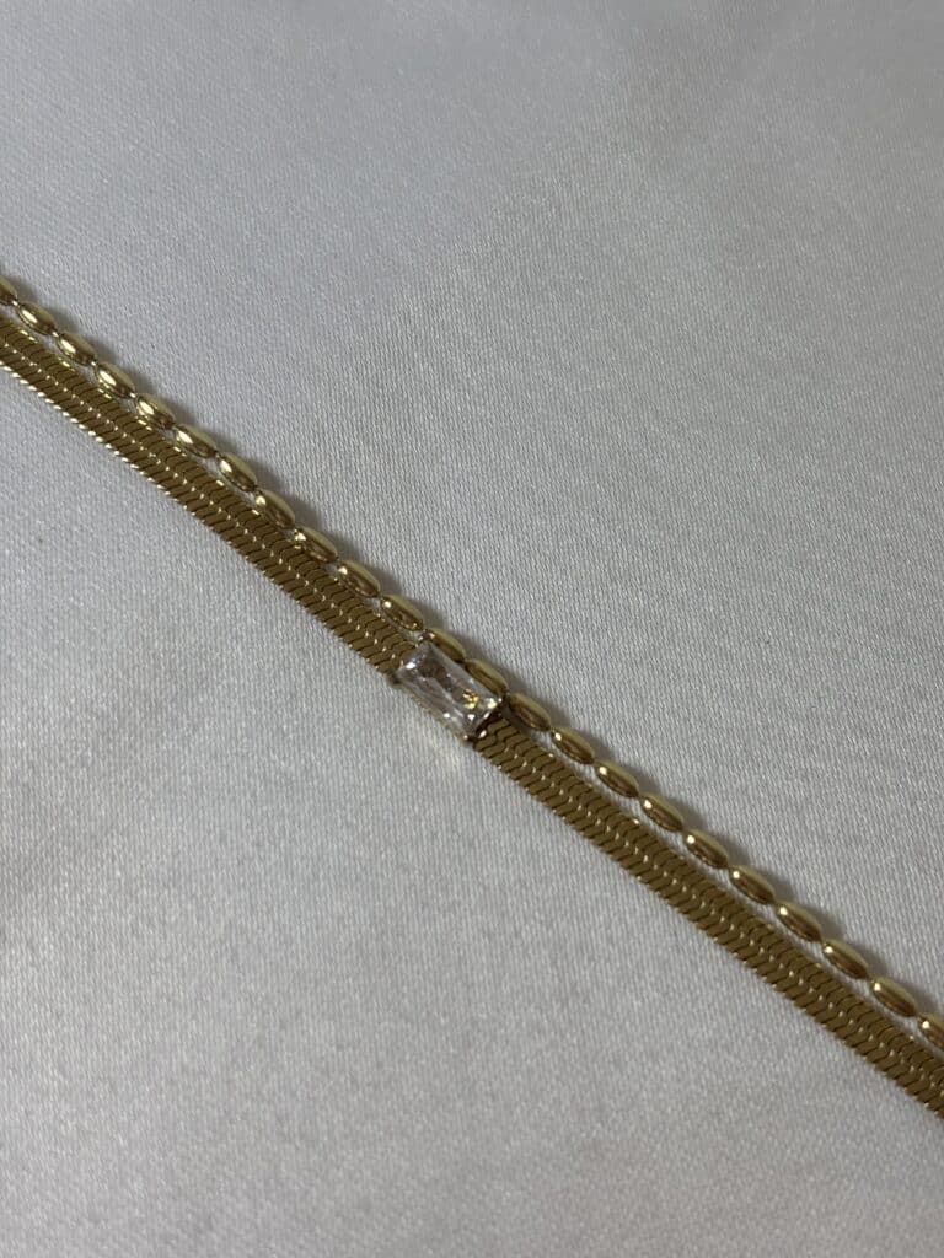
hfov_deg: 28.0
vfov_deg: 36.8
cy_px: 629
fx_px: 1891
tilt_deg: -68.7
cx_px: 472
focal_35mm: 52
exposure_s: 1/169
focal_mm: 5.96
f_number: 1.6
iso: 32
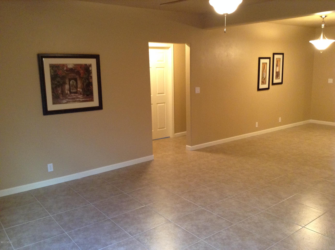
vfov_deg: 42.8
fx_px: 319
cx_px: 168
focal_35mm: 33
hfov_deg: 55.4
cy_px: 125
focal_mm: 3.3
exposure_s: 1/24
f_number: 2.4
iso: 250
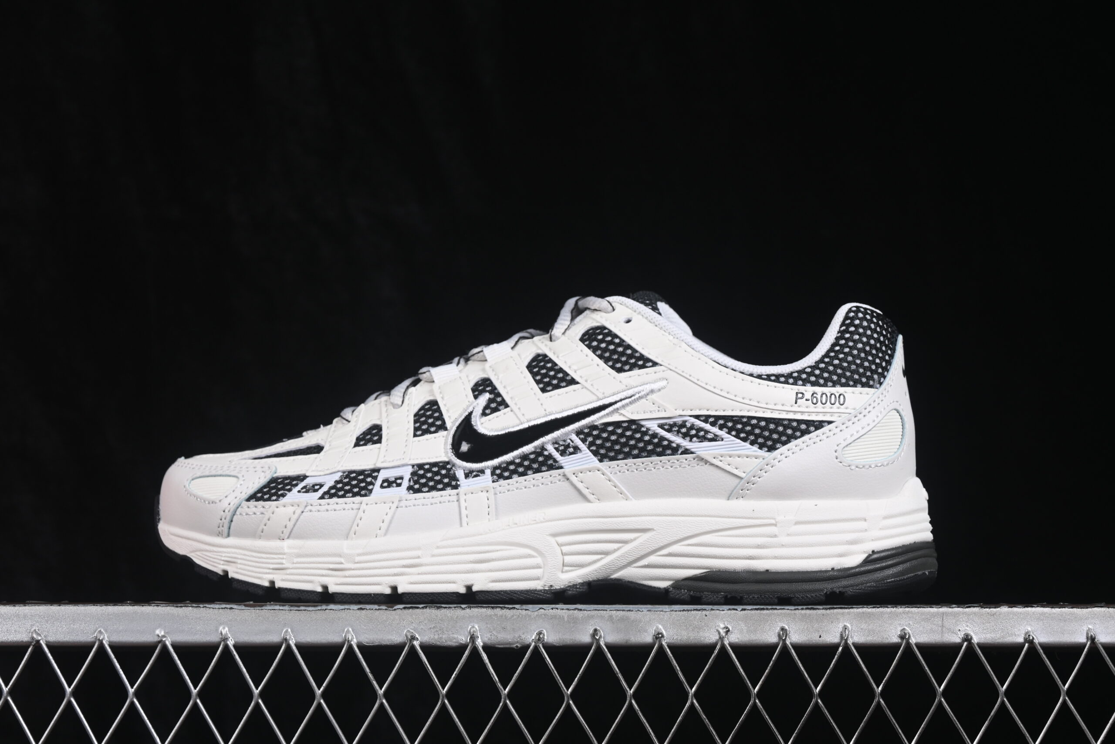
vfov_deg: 18.2
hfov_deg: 27.0
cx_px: 558
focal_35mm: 75
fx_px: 2323
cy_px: 372
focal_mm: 50
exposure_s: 1/80
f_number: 8
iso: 160
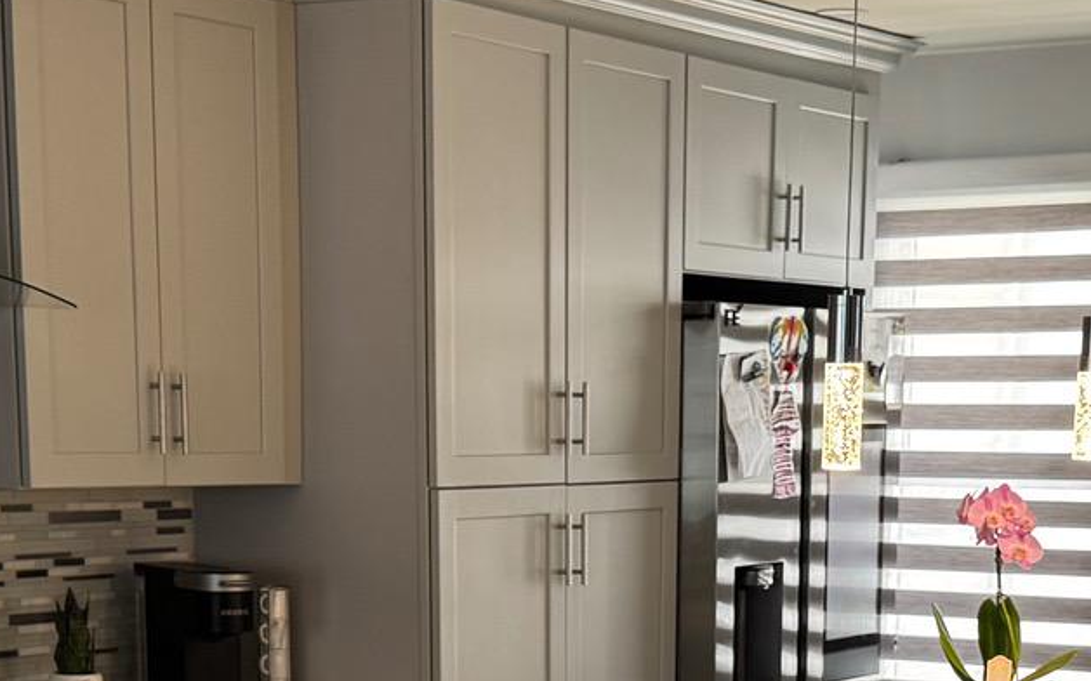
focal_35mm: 83
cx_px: 646
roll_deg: -0.5
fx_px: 2467
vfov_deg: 15.1
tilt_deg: -11.8
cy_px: 865
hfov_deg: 24.9
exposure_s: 1/60
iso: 160
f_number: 1.78
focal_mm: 6.76
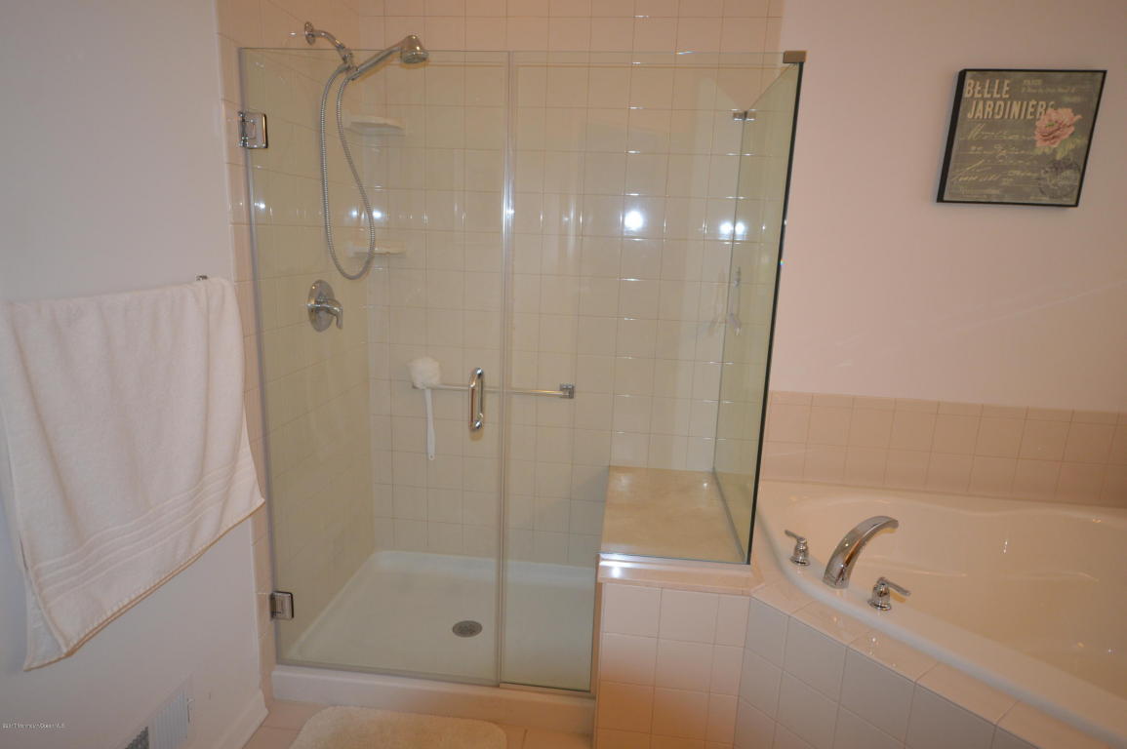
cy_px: 374
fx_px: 657
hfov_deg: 81.3
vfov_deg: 59.4
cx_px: 564
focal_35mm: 21
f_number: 4.8
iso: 640
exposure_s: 1/60
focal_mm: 14
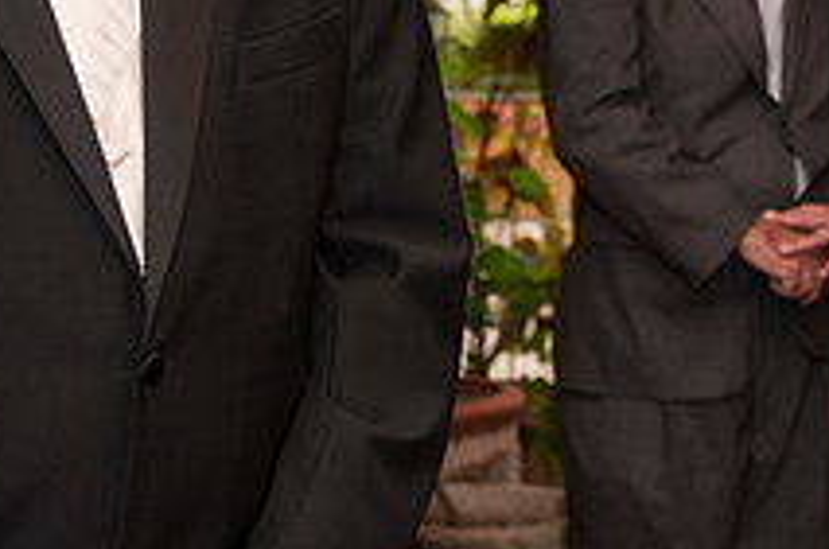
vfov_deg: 10.3
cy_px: -35
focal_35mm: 131
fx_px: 3010
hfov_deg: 15.6
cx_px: 572
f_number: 4
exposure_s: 1/100
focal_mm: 48
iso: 250
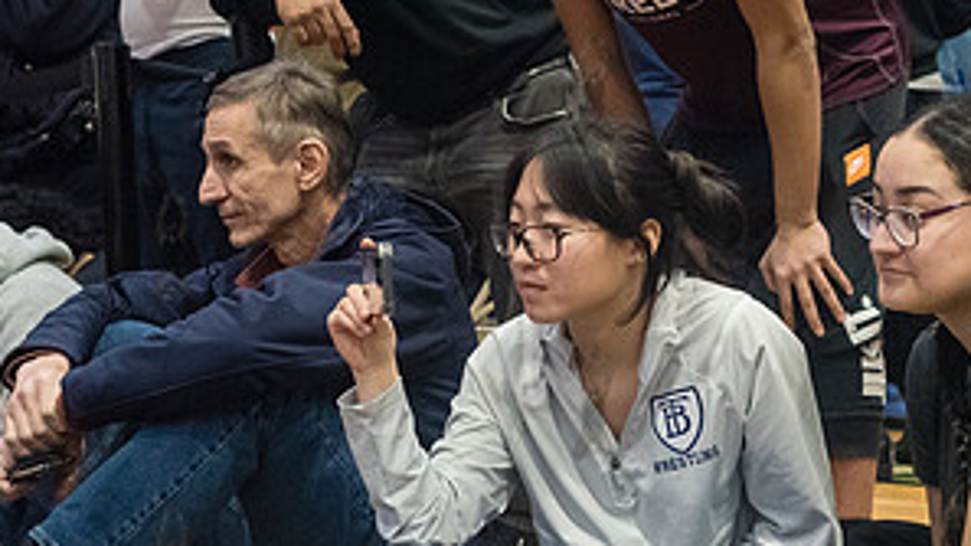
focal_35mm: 74
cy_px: 401
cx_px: 574
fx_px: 1905
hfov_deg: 28.5
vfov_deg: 16.2
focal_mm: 35
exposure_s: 1/320
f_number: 4
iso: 8000
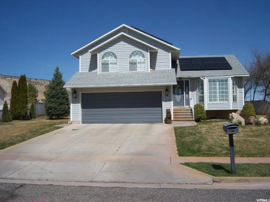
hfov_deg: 51.4
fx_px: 281
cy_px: 101
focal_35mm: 36
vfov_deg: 39.7
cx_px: 135
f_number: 4.8
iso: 80
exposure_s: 1/1250
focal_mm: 7.5
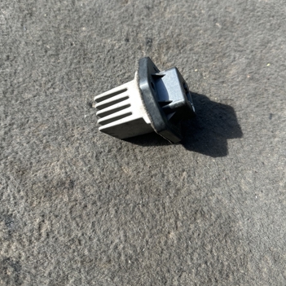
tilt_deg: -69.0
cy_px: 104
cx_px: 141
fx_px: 271
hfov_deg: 55.6
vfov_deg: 54.9
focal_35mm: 29
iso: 80
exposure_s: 1/330
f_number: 1.78
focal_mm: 6.86
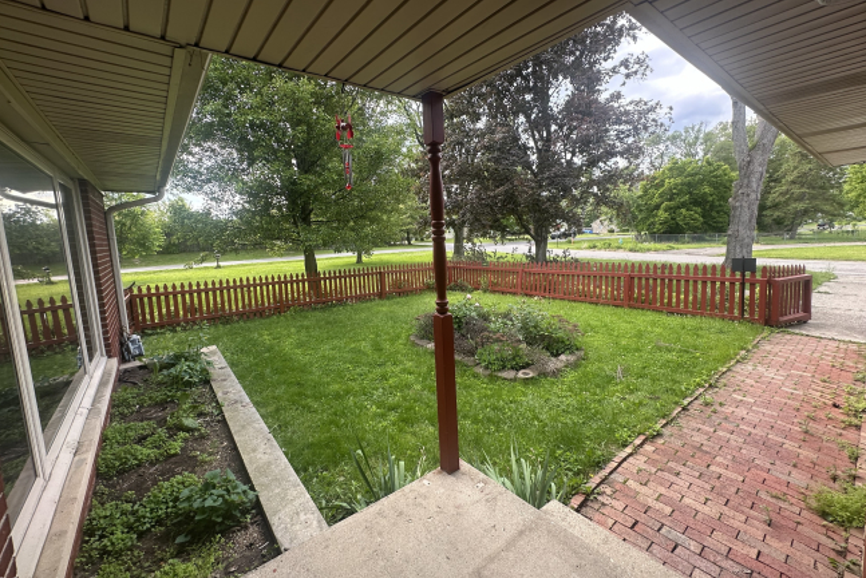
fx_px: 361
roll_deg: +2.4
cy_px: 269
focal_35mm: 15
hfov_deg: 100.4
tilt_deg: -5.8
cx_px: 429
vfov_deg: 77.3
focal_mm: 2.22
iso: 40
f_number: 2.2
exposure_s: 1/165
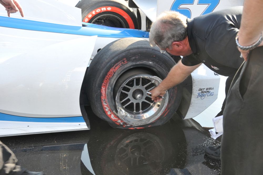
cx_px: 132
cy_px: 88
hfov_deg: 36.9
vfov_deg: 25.0
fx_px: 394
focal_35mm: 54
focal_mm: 36
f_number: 10
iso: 400
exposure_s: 1/80
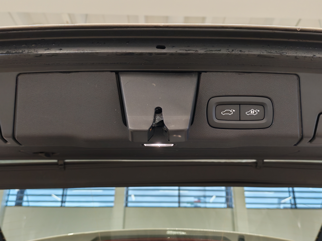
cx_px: 161
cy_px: 120
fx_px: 326
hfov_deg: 52.6
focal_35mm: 35
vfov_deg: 40.7
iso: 1072
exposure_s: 1/100
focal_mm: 6.12
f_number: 1.9
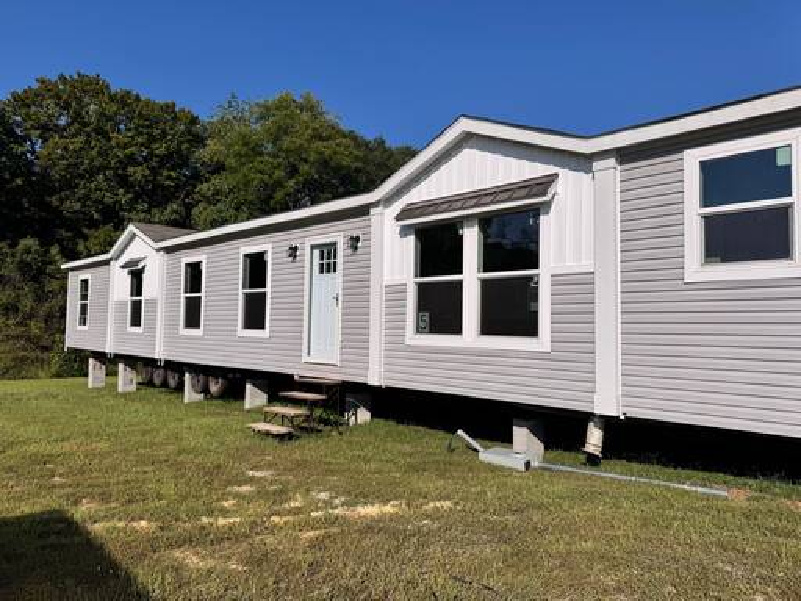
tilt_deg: +2.4
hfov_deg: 71.6
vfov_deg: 56.8
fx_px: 555
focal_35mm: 24
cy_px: 300
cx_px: 400
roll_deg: -1.2
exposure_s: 1/10417
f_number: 1.78
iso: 80
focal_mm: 6.76
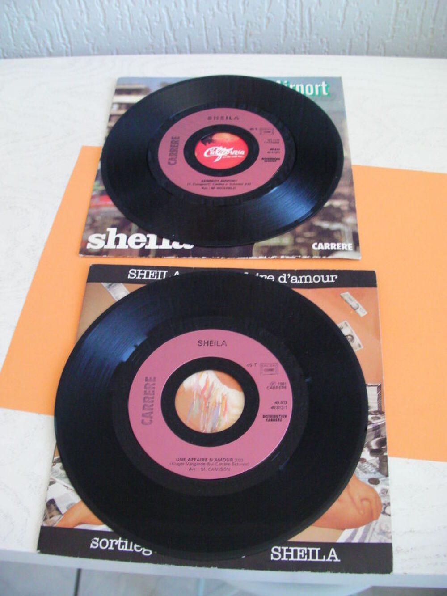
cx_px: 224
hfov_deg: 37.7
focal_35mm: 38
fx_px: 654
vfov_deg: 49.0
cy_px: 298
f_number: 3.5
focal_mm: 6.3
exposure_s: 1/26.4
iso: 200
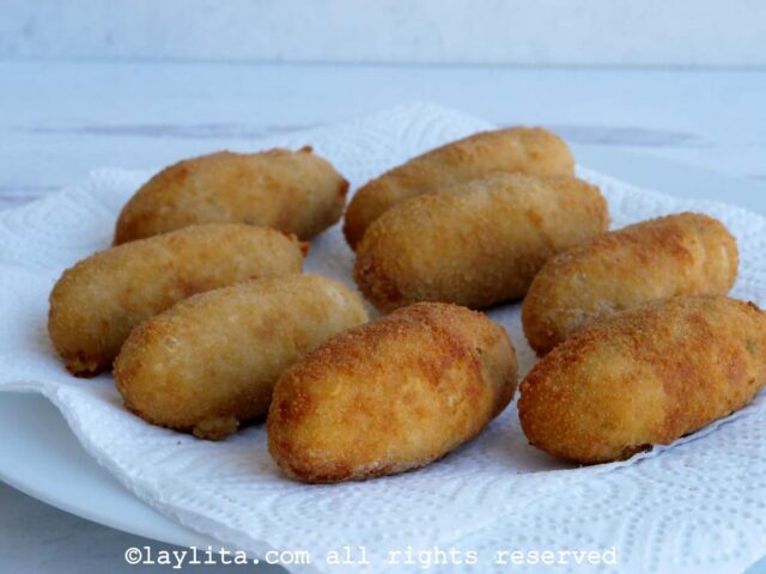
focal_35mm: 84
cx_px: 383
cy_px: 287
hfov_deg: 23.3
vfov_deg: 17.6
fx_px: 1859
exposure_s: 1/100
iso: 1600
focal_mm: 42
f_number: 11
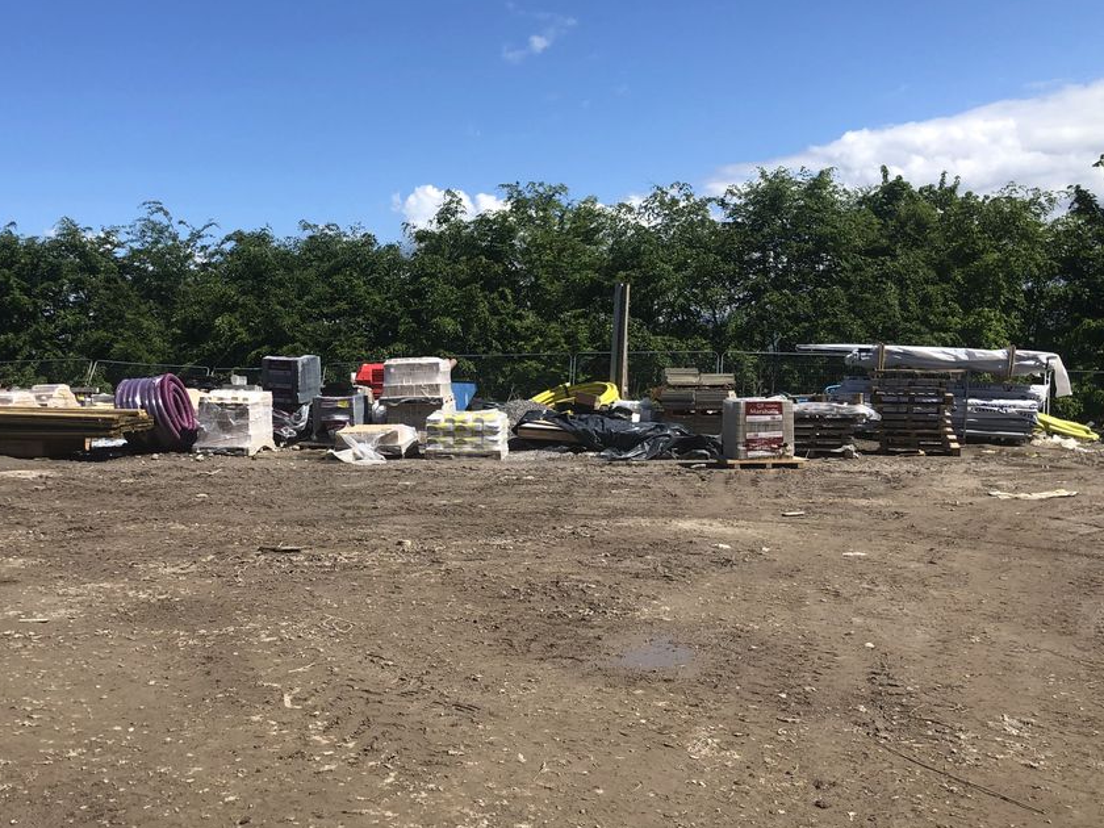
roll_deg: +0.0
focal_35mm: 37
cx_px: 414
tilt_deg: -4.7
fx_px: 1180
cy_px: 436
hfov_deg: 49.6
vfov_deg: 38.7
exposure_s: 1/2000
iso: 20
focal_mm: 3.99
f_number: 1.8
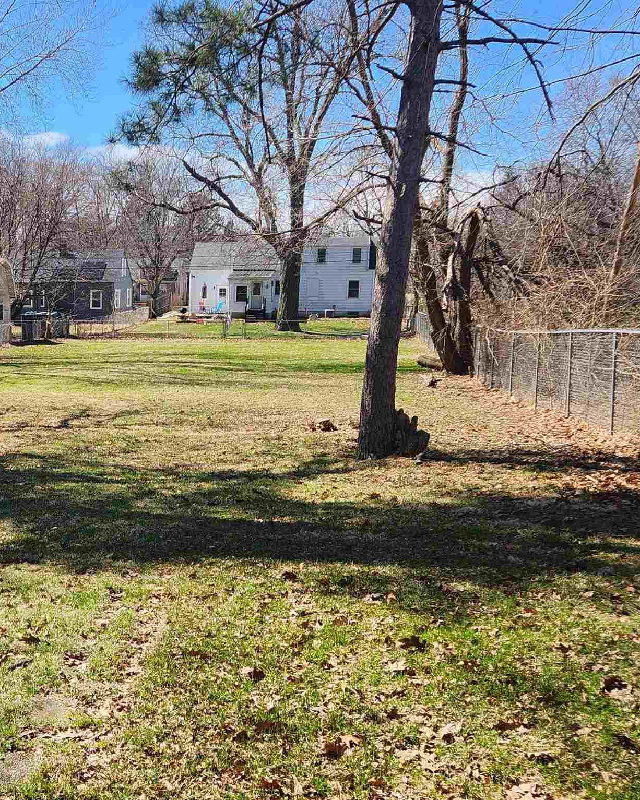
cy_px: 434
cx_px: 54
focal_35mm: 45
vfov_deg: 41.1
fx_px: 1066
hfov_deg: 31.7
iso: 20
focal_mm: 5.4
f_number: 1.8
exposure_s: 1/771
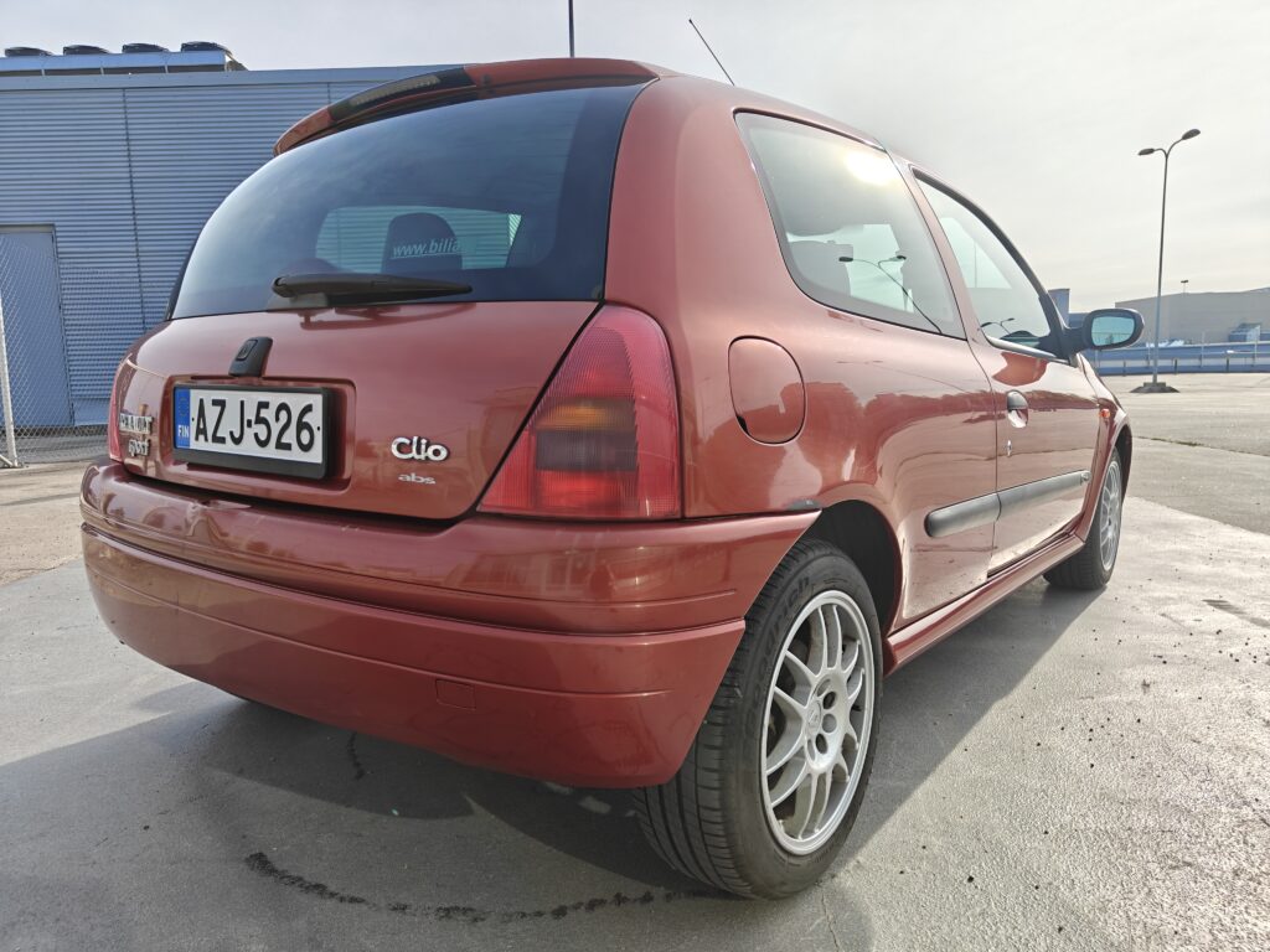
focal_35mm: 24
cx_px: 635
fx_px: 881
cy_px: 476
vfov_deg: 56.8
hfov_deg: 71.6
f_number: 1.8
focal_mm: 5.59
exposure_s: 1/973
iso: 80
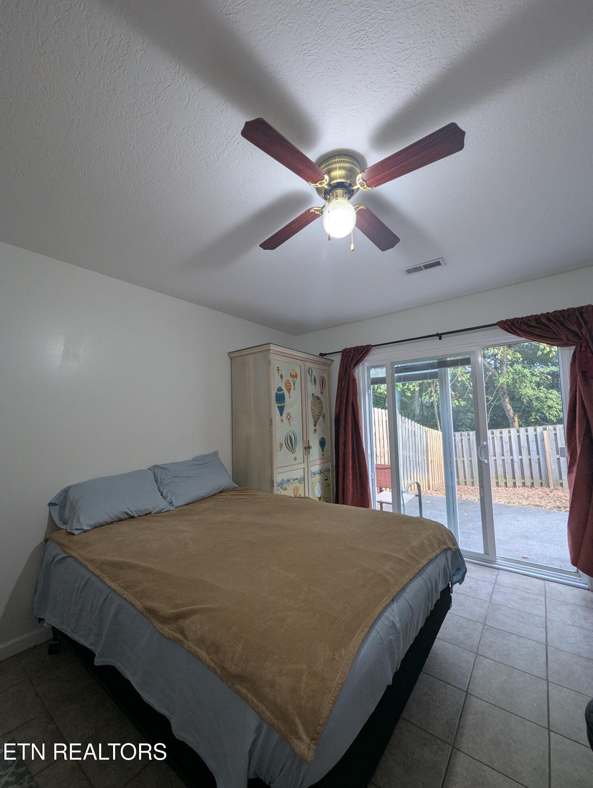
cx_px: 296
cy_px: 394
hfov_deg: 90.0
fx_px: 296
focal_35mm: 13
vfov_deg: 106.1
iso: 402
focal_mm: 1.95
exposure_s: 1/120
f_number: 2.2
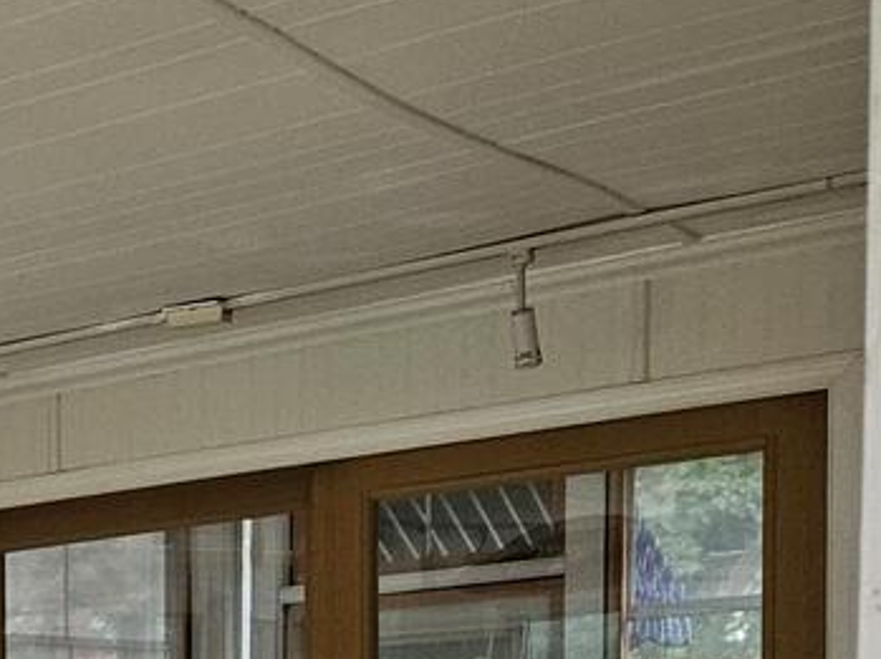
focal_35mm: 95
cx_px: -752
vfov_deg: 14.4
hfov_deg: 16.8
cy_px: 1025
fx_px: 2415
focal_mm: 5.4
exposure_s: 1/120
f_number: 1.8
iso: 200
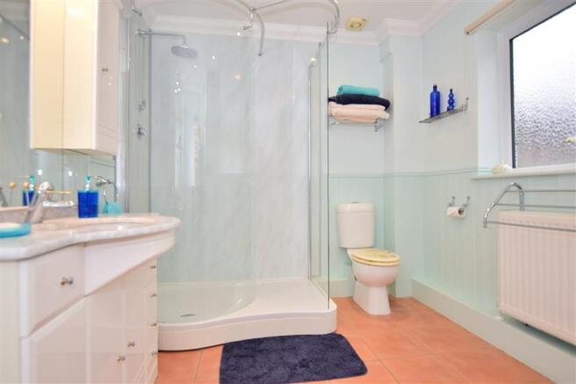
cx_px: 288
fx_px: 312
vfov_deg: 63.2
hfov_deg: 85.4
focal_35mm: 20
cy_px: 192
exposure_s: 1/50
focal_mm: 13
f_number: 5
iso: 200
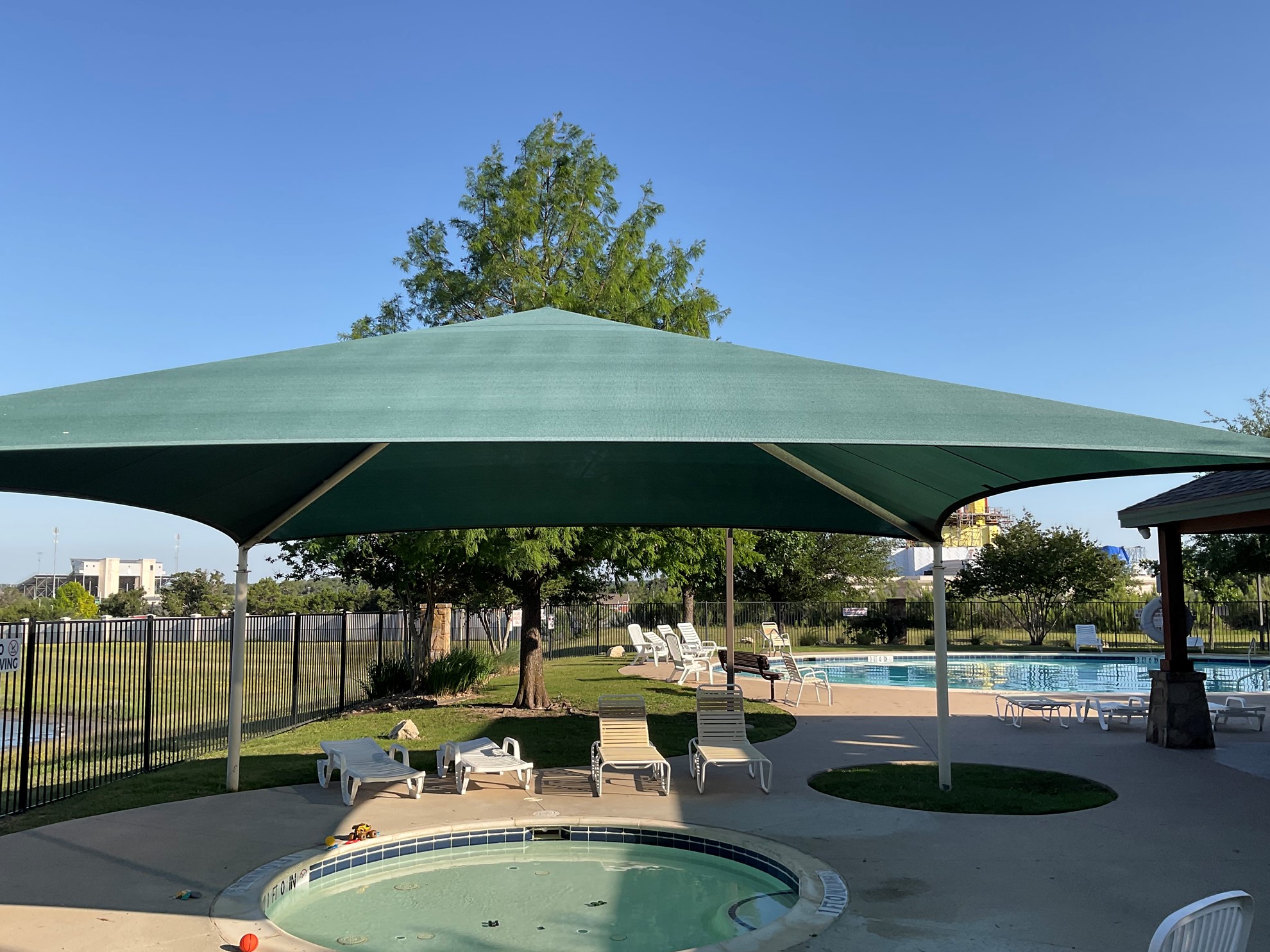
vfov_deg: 46.8
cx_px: 647
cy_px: 480
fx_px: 1101
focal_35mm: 30
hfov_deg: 60.0
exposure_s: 1/1412
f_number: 1.8
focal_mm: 3
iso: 16
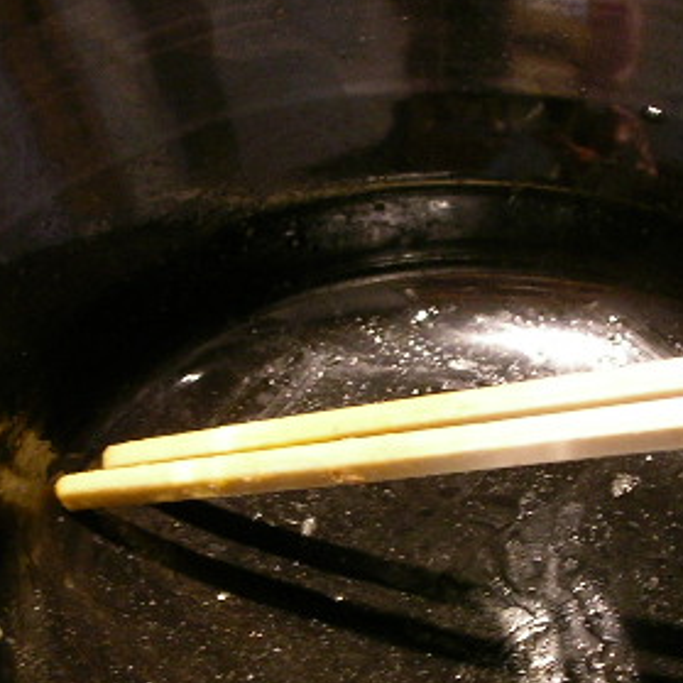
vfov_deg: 22.4
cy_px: 411
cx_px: 463
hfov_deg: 22.4
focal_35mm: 77
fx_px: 1719
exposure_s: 1/4.2
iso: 100
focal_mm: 5.8
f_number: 3.5
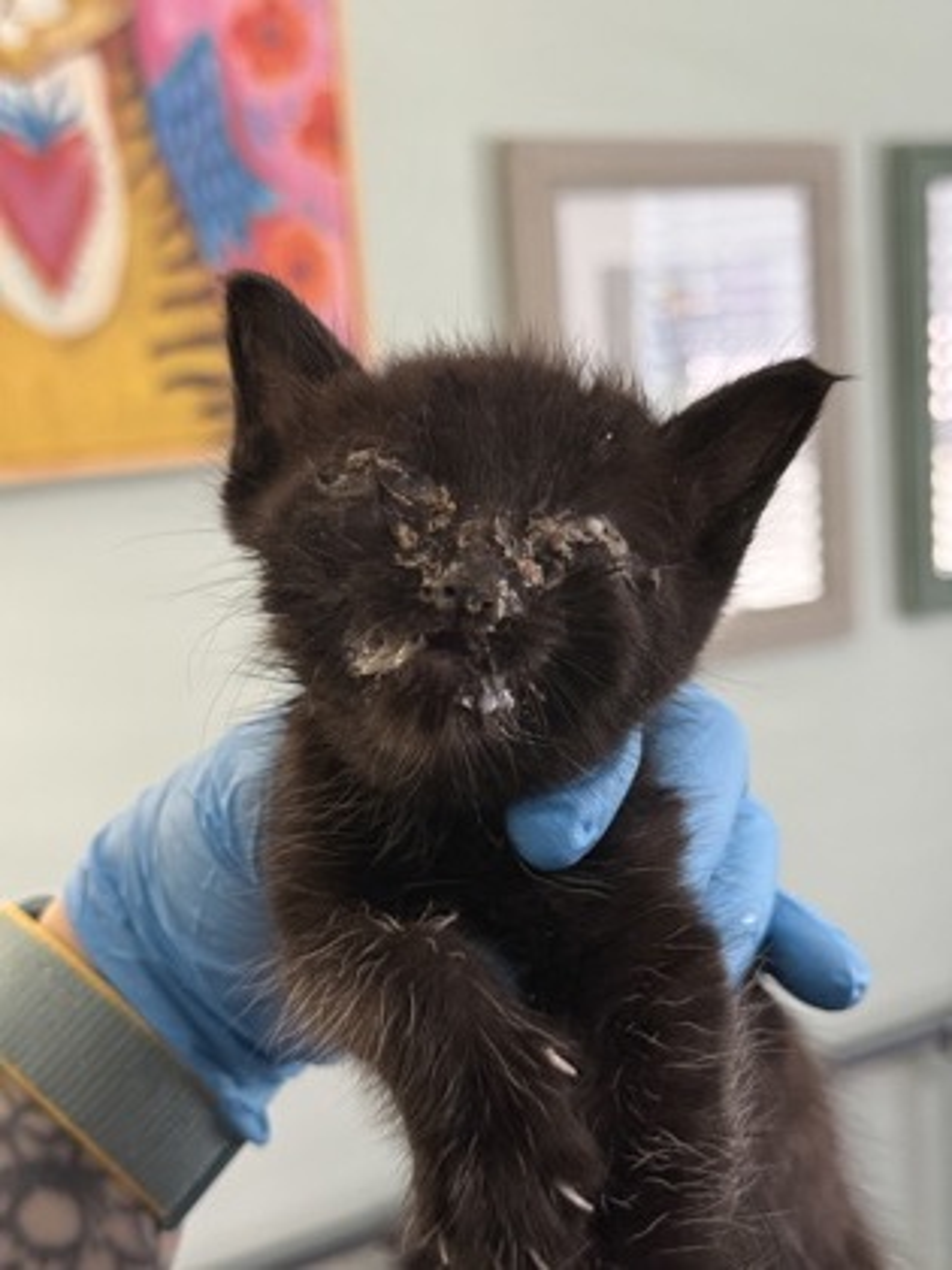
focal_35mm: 48
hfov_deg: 30.3
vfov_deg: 39.7
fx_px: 1760
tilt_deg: -8.3
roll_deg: +4.3
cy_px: 635
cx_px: 476
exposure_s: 1/40
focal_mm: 6.76
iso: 320
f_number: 1.78
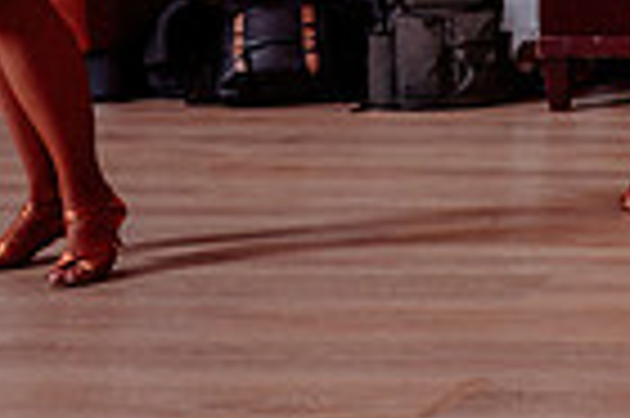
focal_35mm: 126
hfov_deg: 13.6
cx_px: 1309
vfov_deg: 10.7
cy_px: -78
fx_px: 2202
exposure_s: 1/200
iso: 800
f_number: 3.5
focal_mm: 25
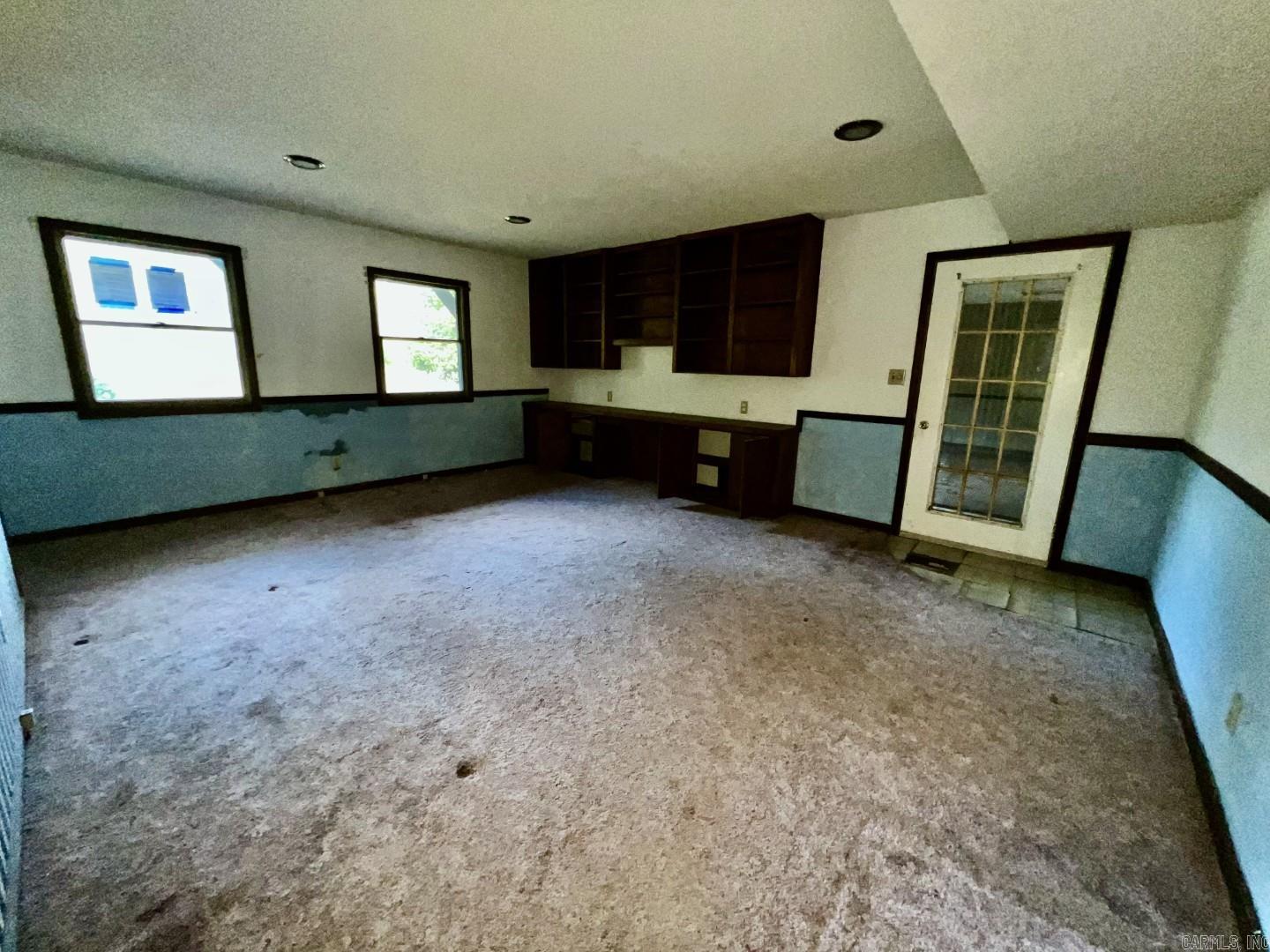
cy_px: 476
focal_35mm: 13
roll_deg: -1.9
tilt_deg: -13.0
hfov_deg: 106.2
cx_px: 635
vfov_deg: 89.9
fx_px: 477
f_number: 1.8
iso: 160
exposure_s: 1/60
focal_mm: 1.57
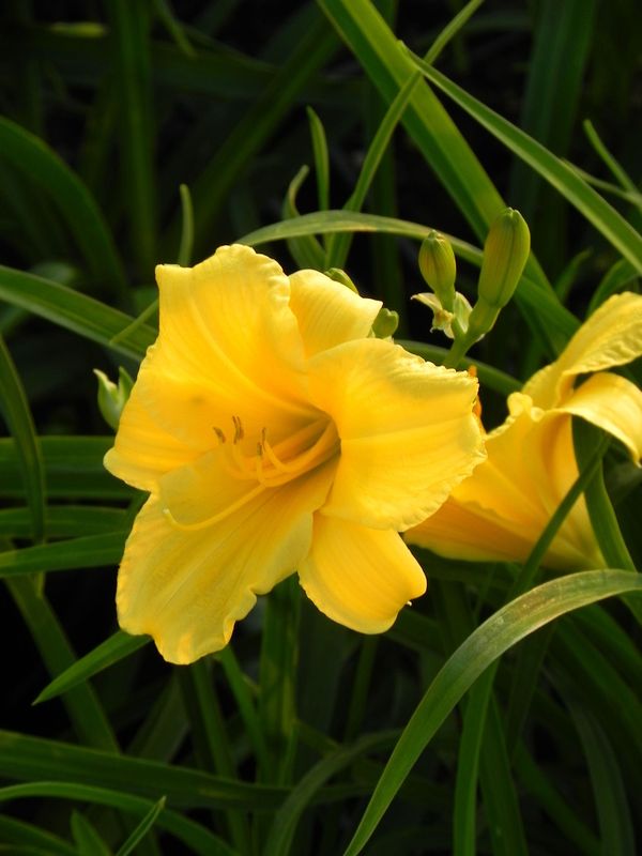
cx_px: 321
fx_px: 7196
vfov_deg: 6.8
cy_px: 428
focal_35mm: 291
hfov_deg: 5.1
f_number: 5.6
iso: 160
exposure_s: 1/40
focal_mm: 51.8
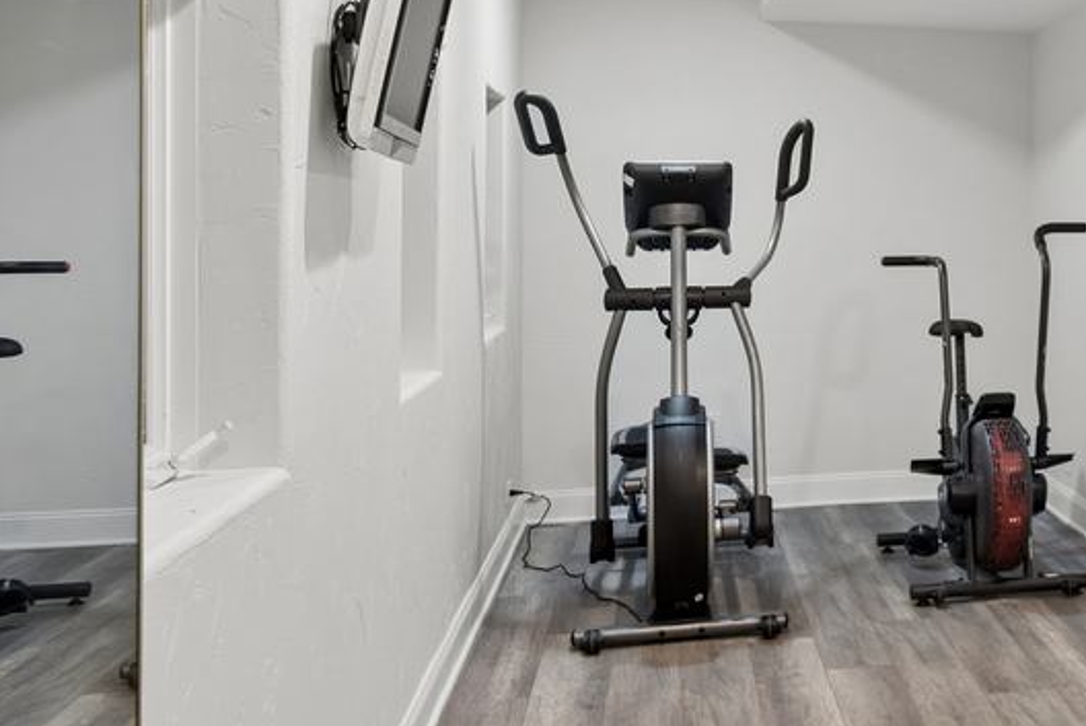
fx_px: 1479
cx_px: 1102
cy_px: 12
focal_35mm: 49
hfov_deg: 36.1
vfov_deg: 26.2
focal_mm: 16
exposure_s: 1/8
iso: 200
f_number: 8
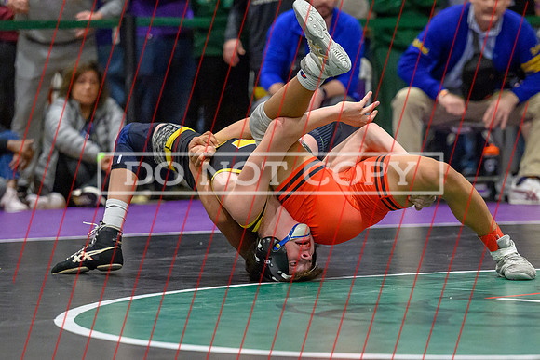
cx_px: 323
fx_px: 3005
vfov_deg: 6.9
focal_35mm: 200
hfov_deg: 10.3
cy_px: 277
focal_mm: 130
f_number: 2.8
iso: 10000
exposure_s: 1/800
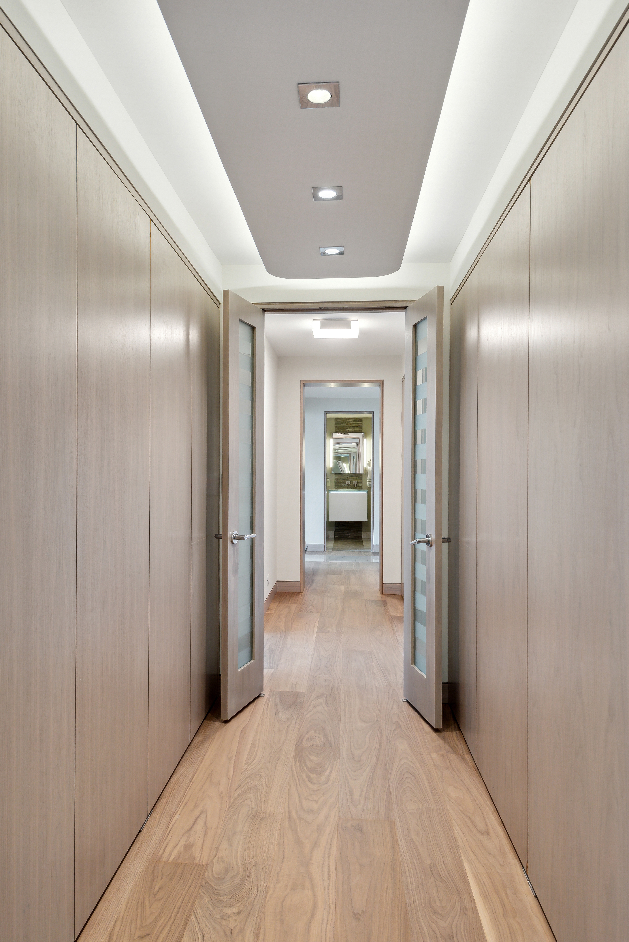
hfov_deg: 55.1
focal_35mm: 23
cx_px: 310
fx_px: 602
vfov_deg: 76.1
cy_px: 458
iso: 500
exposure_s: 1/25
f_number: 8
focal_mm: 22
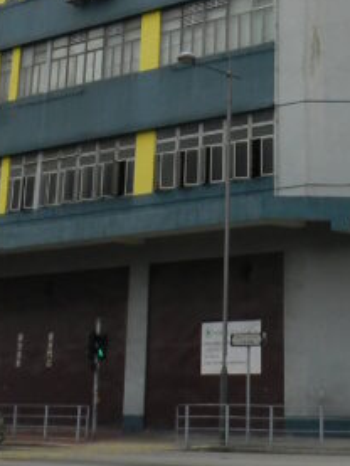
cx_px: 300
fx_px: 1145
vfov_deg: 21.1
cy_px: -119
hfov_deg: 17.2
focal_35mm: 85
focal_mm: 4
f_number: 3.4
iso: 160
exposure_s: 1/640
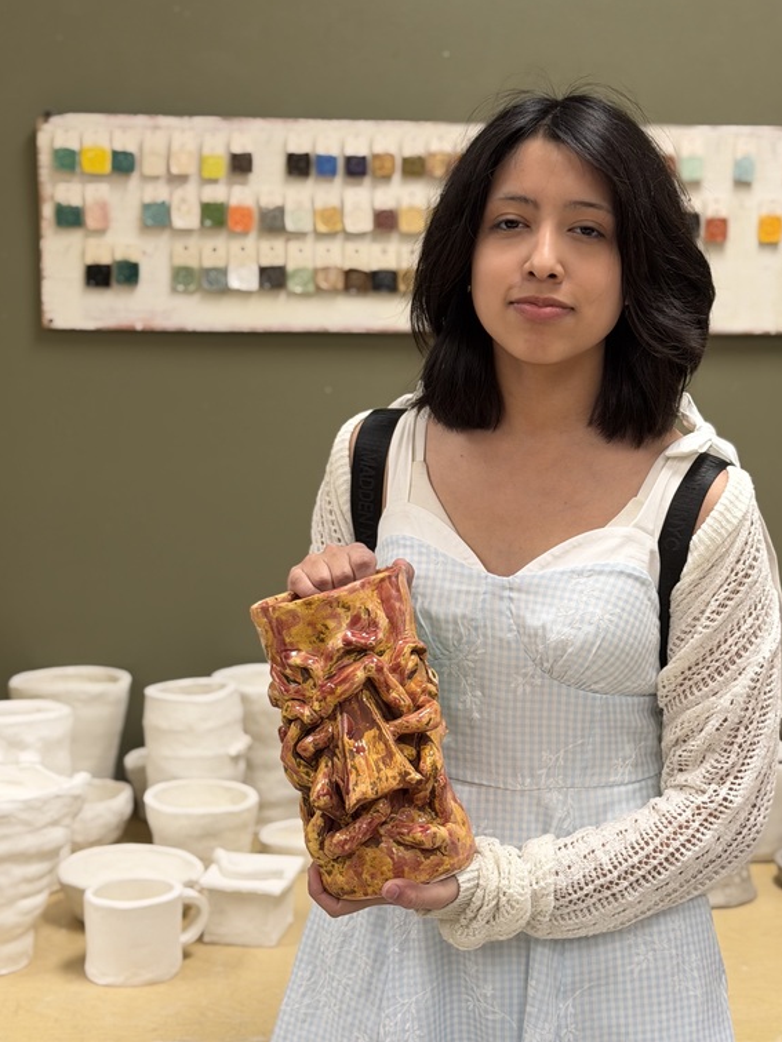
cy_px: 513
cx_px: 505
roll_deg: -1.2
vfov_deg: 29.8
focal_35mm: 65
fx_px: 1958
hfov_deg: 22.5
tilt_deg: -8.7
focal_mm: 6.76
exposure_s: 1/60
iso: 100
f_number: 1.78
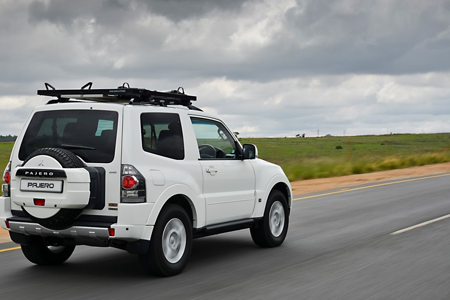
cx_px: 196
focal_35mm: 64
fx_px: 800
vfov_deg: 21.2
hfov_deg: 31.4
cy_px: 161
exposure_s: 1/30
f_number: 16
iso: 100
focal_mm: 52
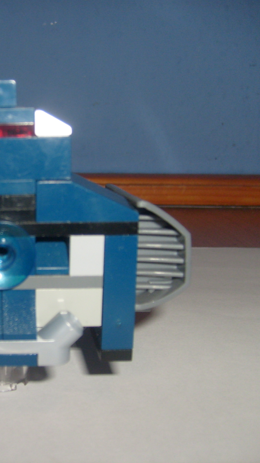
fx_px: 625
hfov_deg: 22.3
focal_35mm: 51
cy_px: 231
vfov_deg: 40.6
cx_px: -17
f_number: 2.8
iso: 100
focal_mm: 5.8
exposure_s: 1/30
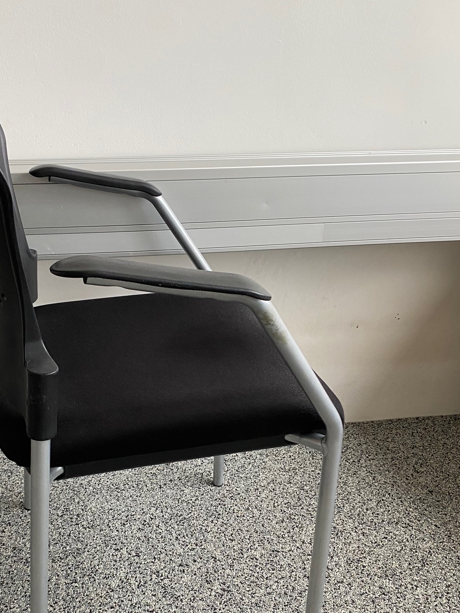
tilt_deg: -26.7
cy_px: 389
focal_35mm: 37
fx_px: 656
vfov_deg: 49.6
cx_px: 155
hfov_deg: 38.2
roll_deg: -1.9
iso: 125
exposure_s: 1/80
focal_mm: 4.25
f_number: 1.8
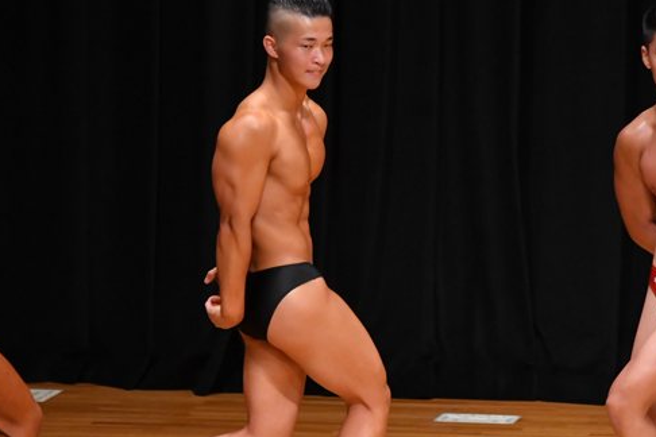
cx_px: 354
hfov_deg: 4.3
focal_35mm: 478
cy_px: 291
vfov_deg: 2.9
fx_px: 8710
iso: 4000
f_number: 5.6
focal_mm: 200
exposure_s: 1/400
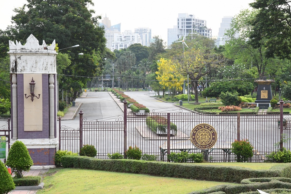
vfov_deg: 10.7
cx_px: 184
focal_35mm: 128
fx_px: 1035
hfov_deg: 16.0
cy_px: 114
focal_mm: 95
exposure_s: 1/320
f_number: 9
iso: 800
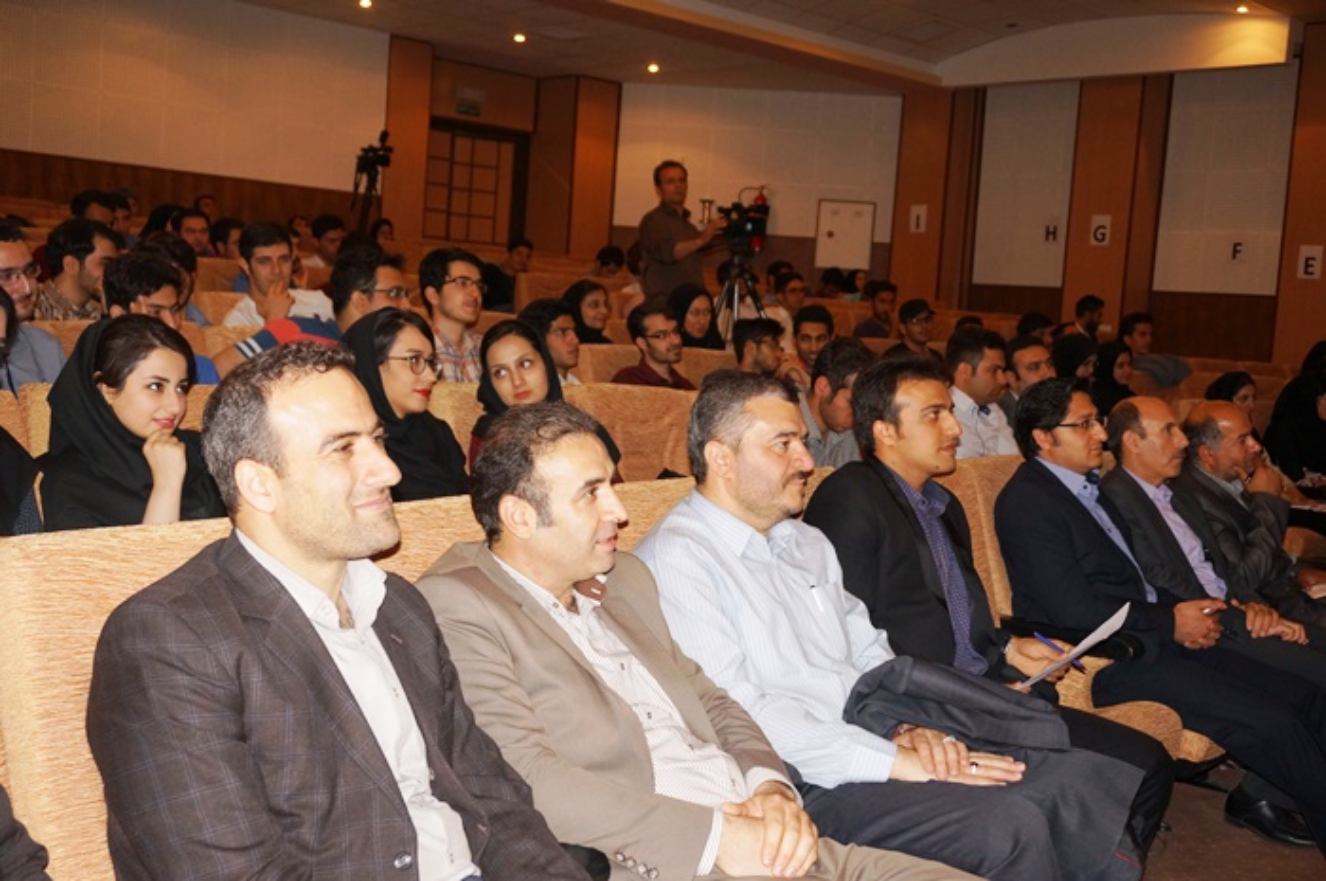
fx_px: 1545
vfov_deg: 31.8
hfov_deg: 46.4
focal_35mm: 42
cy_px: 440
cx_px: 663
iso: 1000
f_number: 4.5
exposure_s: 1/80
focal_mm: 28
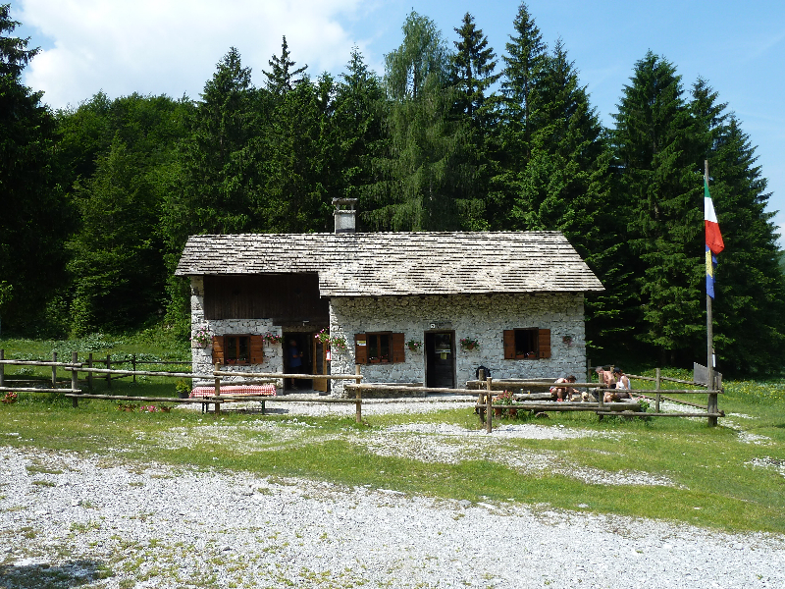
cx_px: 392
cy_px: 294
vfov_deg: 48.2
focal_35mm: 29
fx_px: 658
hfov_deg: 61.7
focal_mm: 4.7
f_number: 4
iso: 80
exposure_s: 1/400
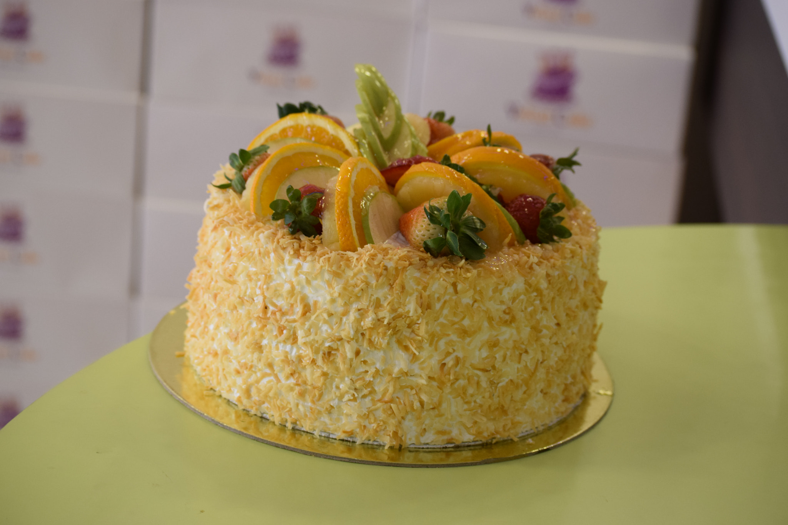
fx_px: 1806
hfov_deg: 24.6
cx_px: 394
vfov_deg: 16.6
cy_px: 262
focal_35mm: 82
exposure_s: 1/125
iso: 800
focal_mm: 55
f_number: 4.5
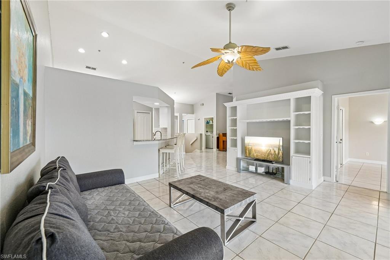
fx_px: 152
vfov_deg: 81.1
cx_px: 195
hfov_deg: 104.3
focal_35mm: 14
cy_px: 130
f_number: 8
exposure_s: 1/20
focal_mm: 14
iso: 400
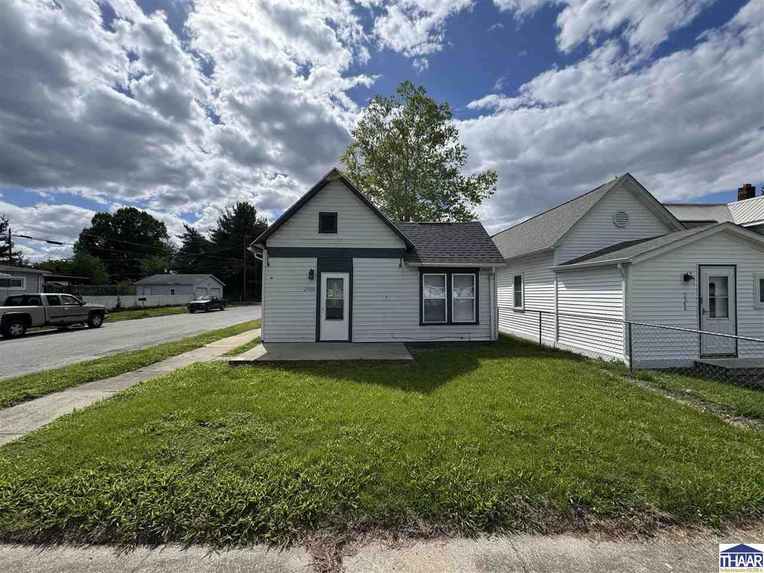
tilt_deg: +1.8
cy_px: 286
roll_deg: +1.3
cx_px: 382
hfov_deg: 102.1
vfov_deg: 85.7
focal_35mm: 14
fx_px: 309
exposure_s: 1/4132
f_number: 2.2
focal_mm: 2.22
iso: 32
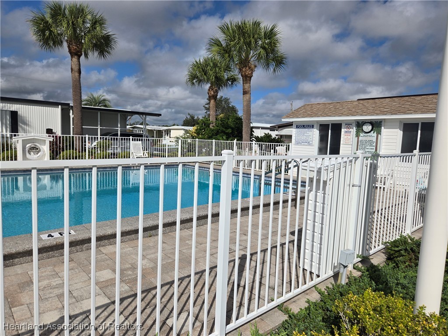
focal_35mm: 23
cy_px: 168
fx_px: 298
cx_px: 224
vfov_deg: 58.9
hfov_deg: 73.9
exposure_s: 1/5543
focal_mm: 5.4
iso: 25
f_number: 1.8
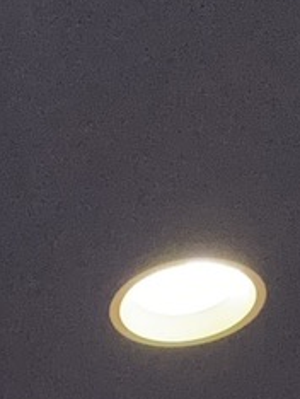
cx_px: -70
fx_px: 1892
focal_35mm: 164
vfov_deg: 10.6
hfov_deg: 8.9
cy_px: 888
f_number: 1.9
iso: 250
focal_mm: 2.69
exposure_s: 1/50
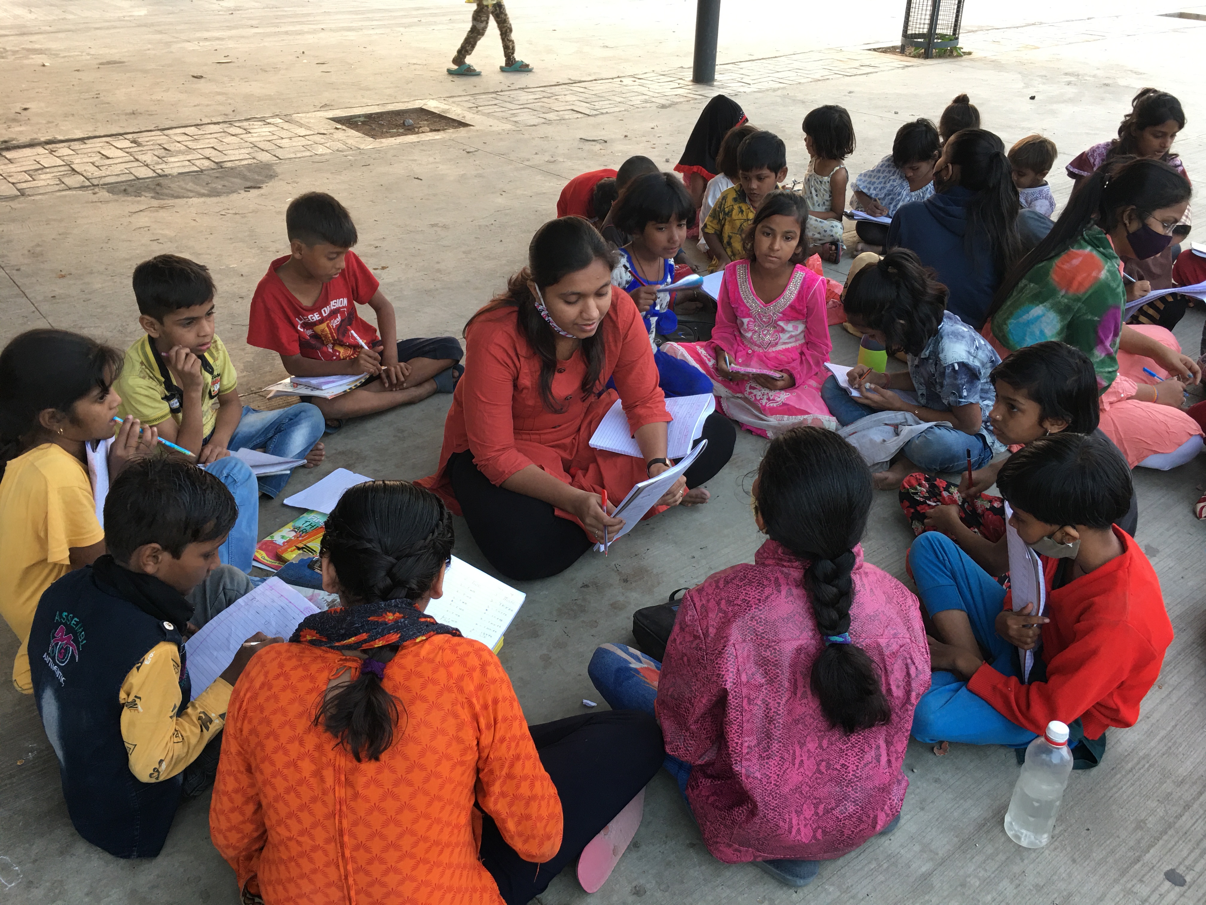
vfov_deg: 48.2
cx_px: 603
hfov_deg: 61.7
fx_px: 1010
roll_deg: -0.9
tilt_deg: -28.4
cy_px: 452
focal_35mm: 29
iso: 32
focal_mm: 4.15
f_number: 2.2
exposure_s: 1/33
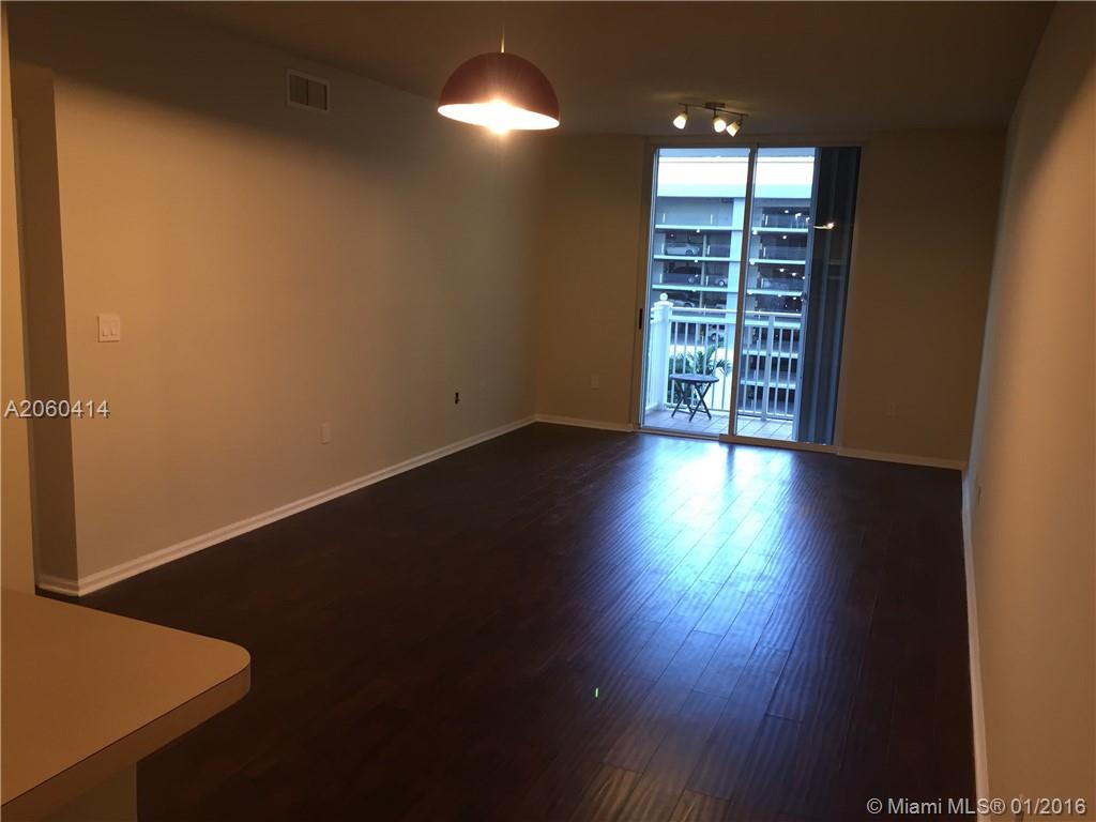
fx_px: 918
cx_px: 548
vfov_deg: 48.2
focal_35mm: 29
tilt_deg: -10.2
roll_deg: -3.7
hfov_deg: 61.7
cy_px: 411
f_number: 2.2
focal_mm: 4.15
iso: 64
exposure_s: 1/30
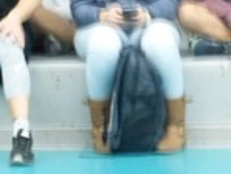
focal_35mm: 478
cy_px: -120
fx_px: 3192
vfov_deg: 3.1
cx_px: -233
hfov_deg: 4.1
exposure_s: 1/5
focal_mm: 19.4
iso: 800
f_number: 5.3
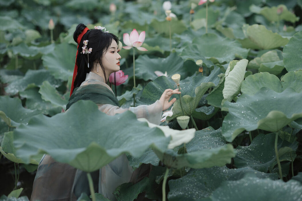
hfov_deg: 23.9
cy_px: 100
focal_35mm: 85
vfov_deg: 16.1
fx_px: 713
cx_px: 151
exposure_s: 1/800
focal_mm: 85
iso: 100
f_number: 2.2
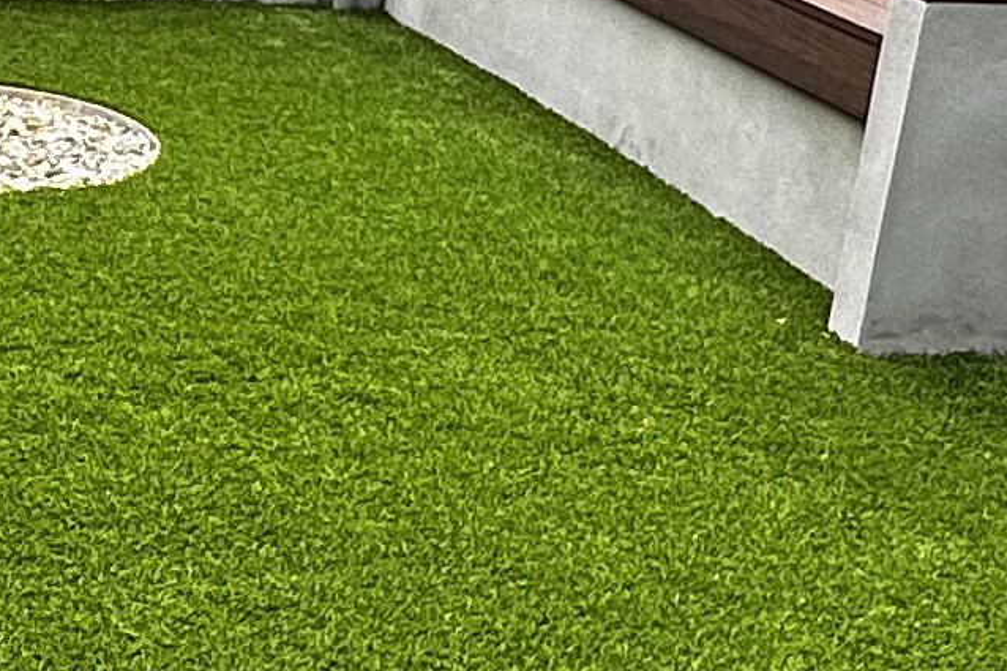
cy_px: 406
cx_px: -92
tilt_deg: -21.8
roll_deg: -2.8
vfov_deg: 14.8
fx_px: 2573
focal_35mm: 92
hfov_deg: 21.1
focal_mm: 2.22
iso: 40
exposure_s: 1/442
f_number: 2.2
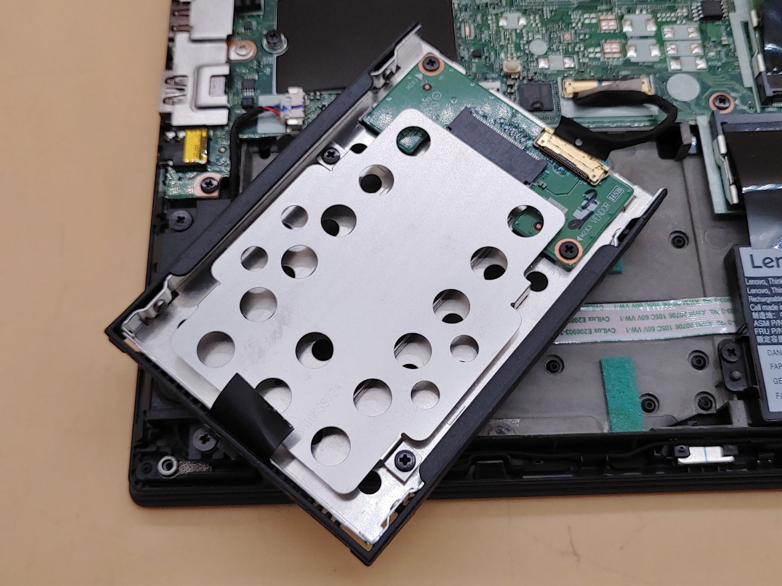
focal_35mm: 36
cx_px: 391
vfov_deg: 39.7
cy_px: 293
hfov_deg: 51.4
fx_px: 813
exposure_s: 1/196
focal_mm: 4.36
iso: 50
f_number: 1.8
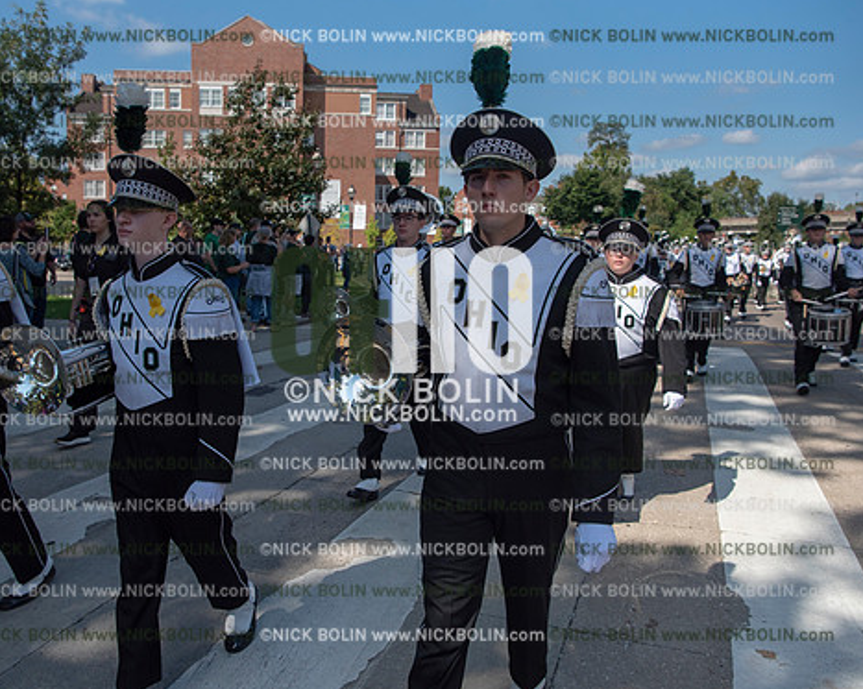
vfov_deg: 51.5
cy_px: 335
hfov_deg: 62.2
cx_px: 401
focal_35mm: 28
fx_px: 715
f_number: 5
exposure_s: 1/4000
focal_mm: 24
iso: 400
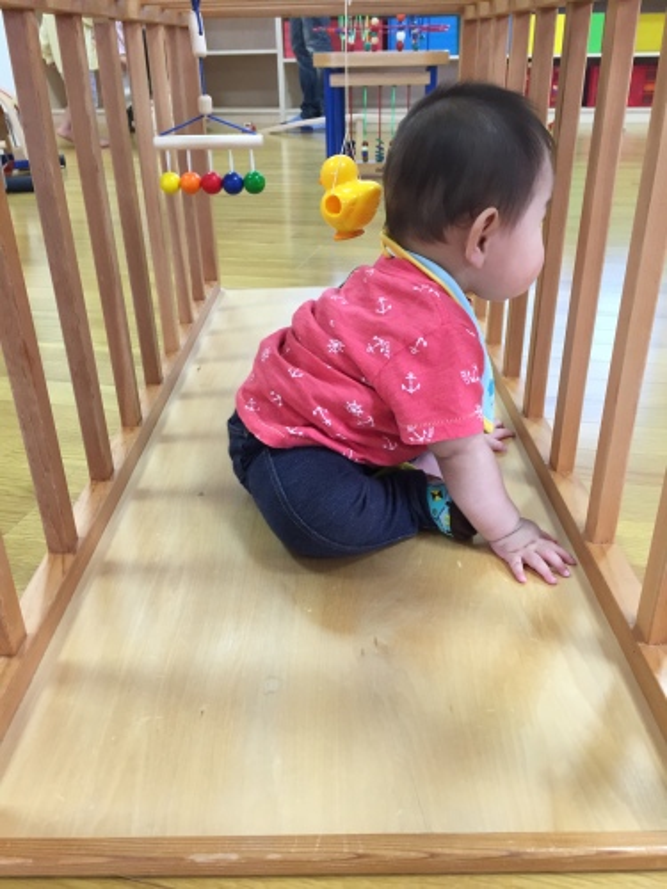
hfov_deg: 48.2
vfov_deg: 61.7
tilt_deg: -26.2
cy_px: 444
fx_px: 745
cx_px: 334
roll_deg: +0.6
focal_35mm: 29
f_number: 2.2
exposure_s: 1/30
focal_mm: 4.15
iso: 40
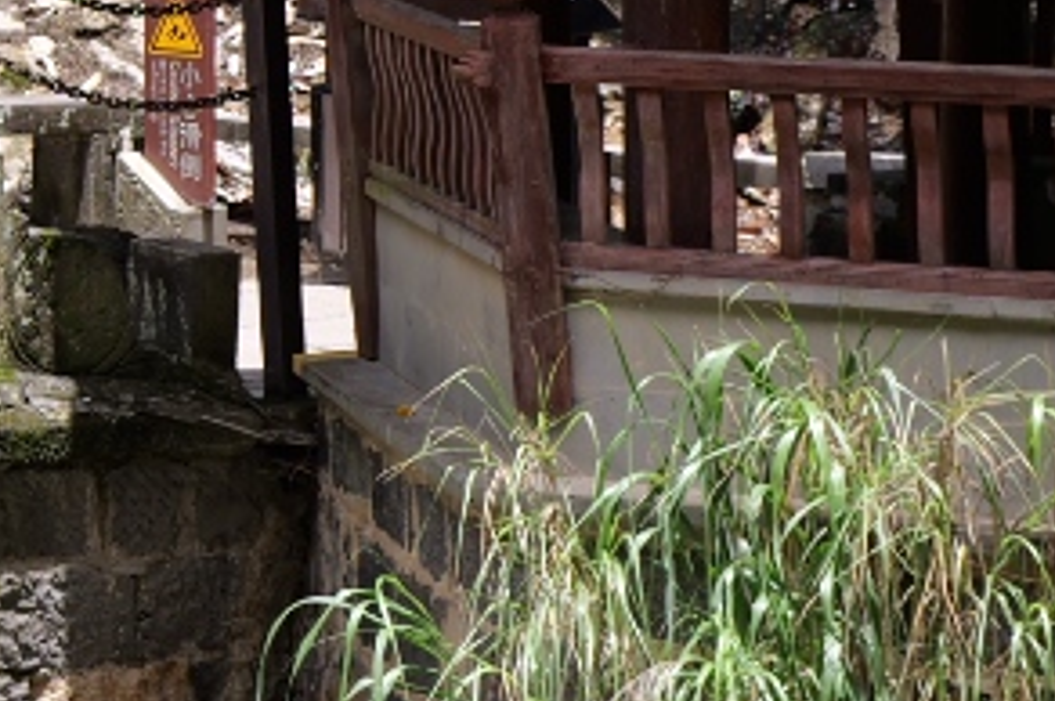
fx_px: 4976
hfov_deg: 10.8
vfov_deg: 7.9
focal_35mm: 170
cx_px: -1228
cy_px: -296
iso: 100
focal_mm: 31
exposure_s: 1/200
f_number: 5
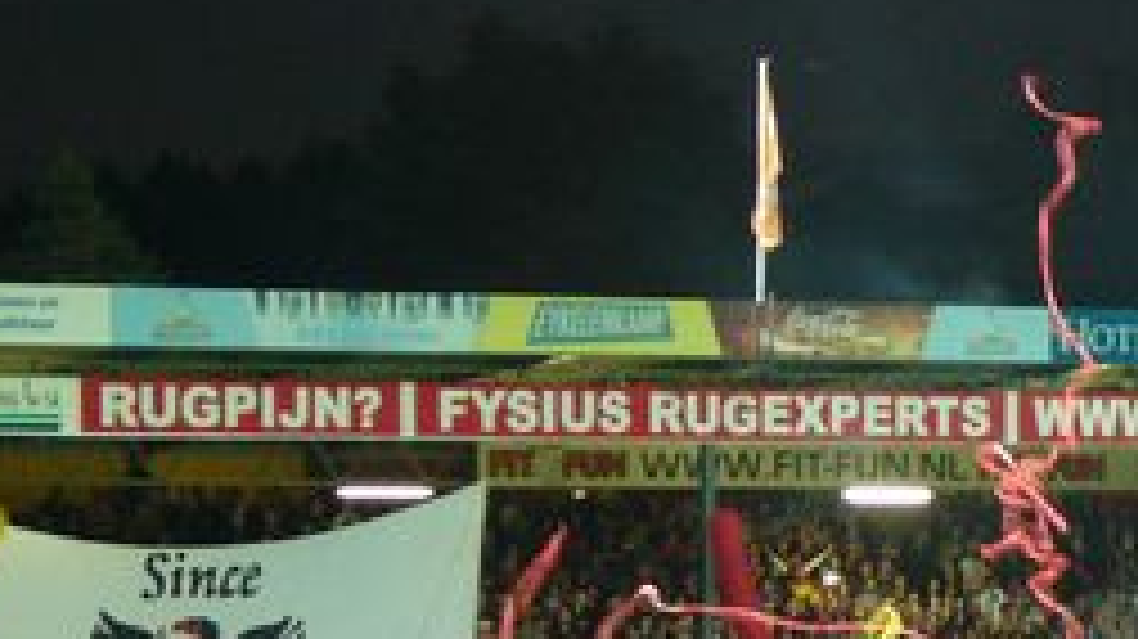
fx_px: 6364
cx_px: 1089
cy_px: 713
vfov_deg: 5.7
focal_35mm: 211
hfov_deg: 10.2
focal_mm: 14.3
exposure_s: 1/8
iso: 200
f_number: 4.6
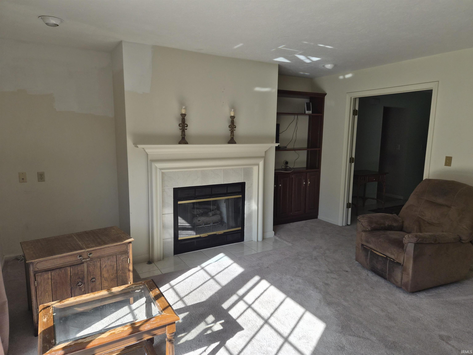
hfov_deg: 73.9
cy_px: 178
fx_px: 314
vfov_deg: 58.9
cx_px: 236
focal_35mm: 23
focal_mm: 5.4
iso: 80
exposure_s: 1/896
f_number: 1.8
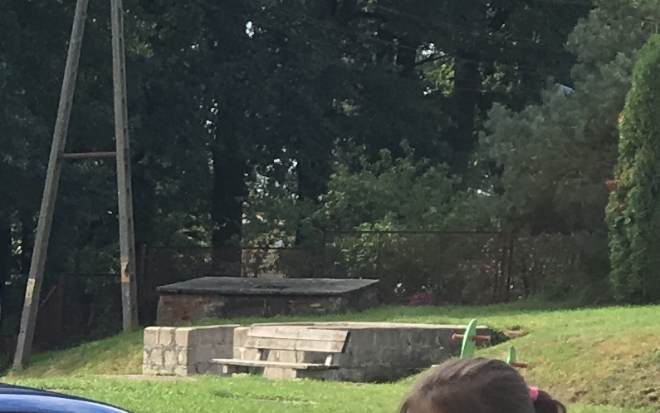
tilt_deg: -7.7
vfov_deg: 8.2
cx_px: -794
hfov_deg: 11.6
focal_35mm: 156
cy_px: 612
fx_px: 2806
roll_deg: -2.3
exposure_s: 1/657
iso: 25
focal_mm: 4.15
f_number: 2.2
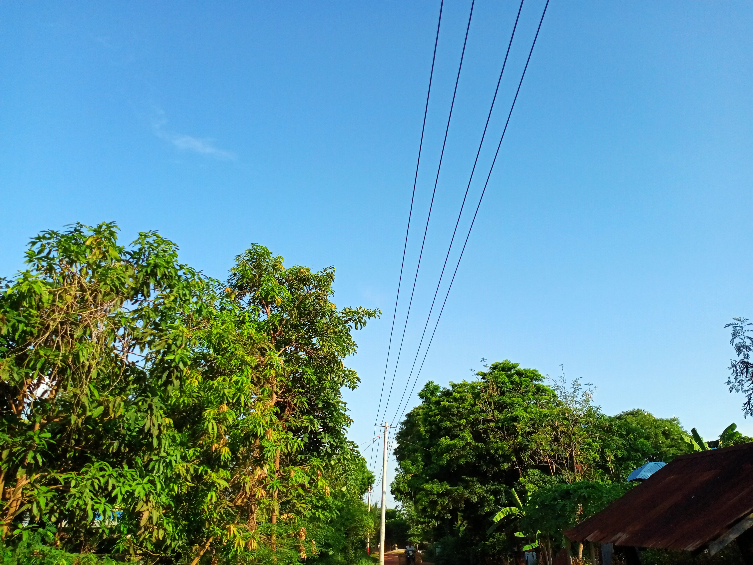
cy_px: 282
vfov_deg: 49.7
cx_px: 376
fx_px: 609
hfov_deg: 63.4
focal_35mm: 28
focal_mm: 4.05
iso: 112
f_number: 1.8
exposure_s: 1/1689
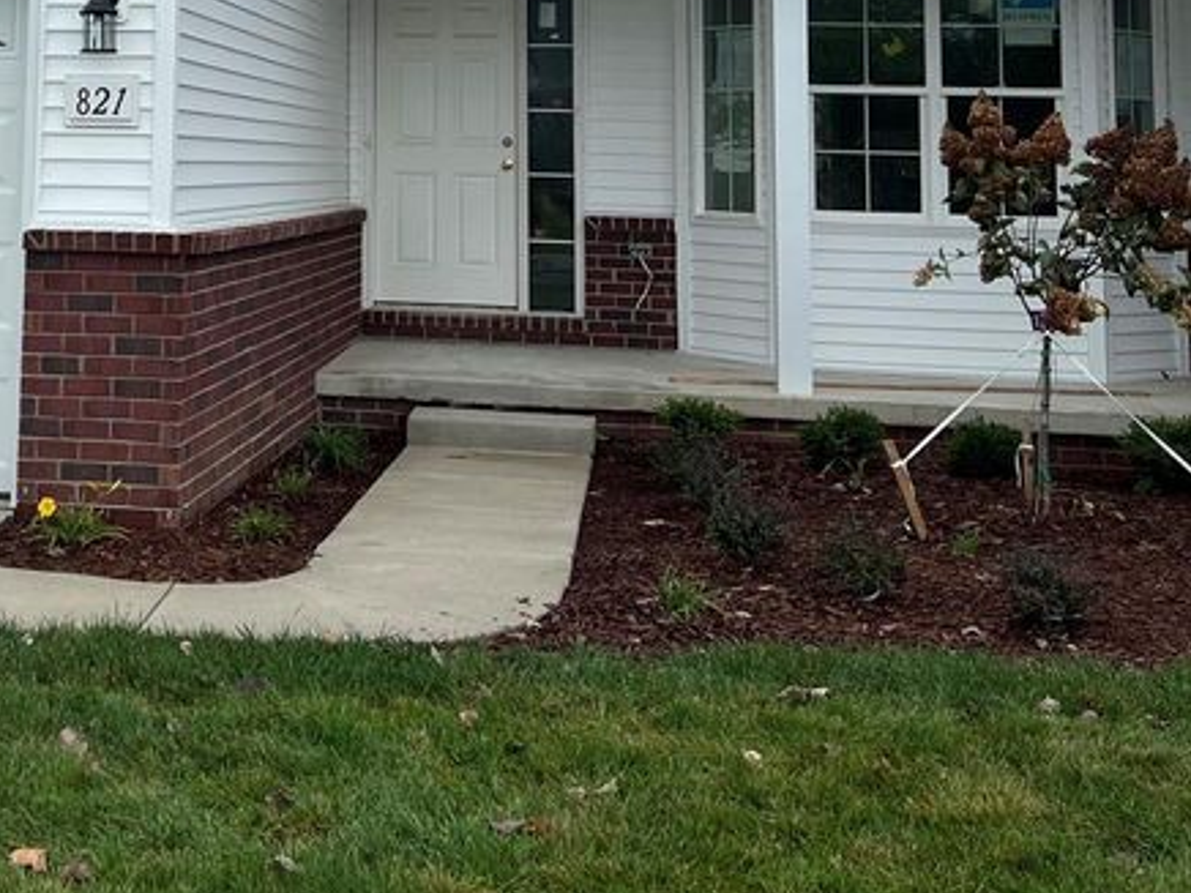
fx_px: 2099
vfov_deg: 22.9
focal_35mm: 61
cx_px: 191
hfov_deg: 30.7
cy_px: -44
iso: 50
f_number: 1.5
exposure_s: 1/3968
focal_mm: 5.7
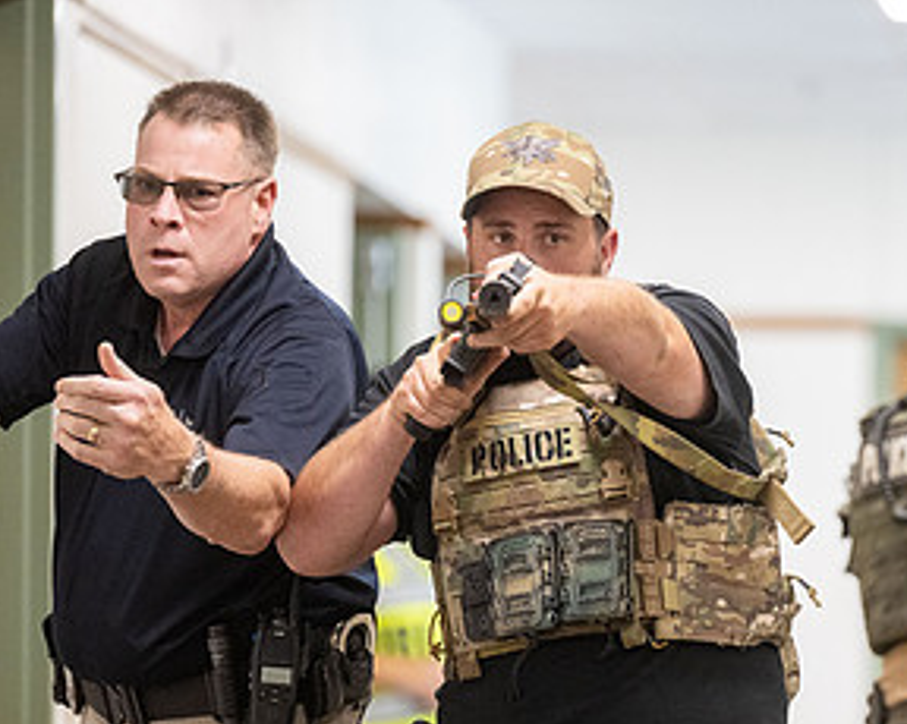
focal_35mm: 378
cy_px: 556
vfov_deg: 4.1
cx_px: 633
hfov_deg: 5.1
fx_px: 10140
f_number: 2.8
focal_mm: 200
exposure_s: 1/500
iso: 2000
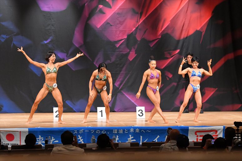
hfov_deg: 15.2
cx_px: 121
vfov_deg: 10.2
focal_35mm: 135
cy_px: 80
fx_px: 907
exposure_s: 1/400
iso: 7200
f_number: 5.6
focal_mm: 90
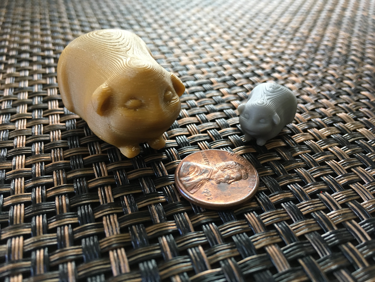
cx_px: 188
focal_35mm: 29
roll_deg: -2.4
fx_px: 314
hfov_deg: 61.7
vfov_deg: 48.2
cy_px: 141
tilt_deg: -36.8
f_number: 2.2
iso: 125
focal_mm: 4.15
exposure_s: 1/30
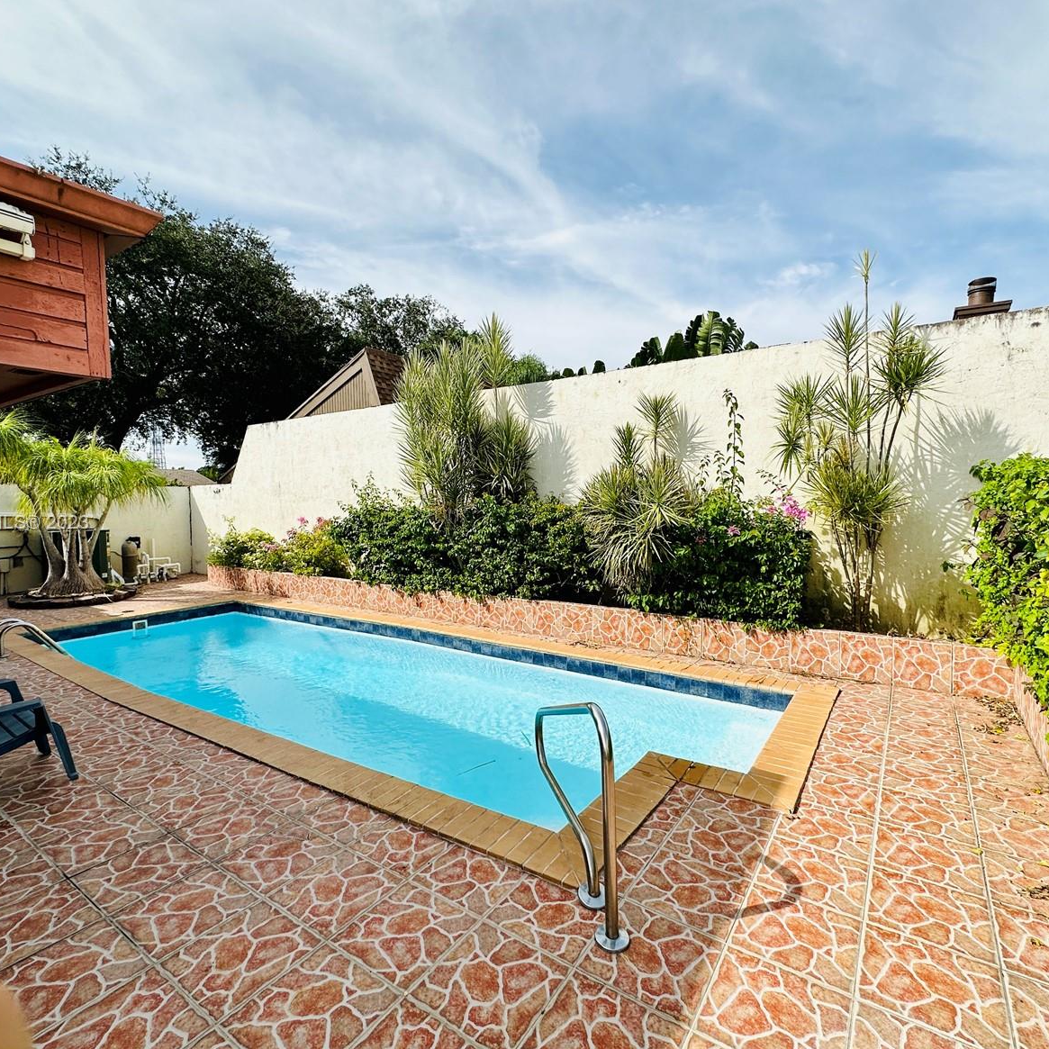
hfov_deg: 84.0
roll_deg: +0.5
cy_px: 524
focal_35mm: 17
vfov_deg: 84.0
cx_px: 521
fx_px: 583
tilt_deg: -3.0
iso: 50
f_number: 2.2
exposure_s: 1/3040
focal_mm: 2.22
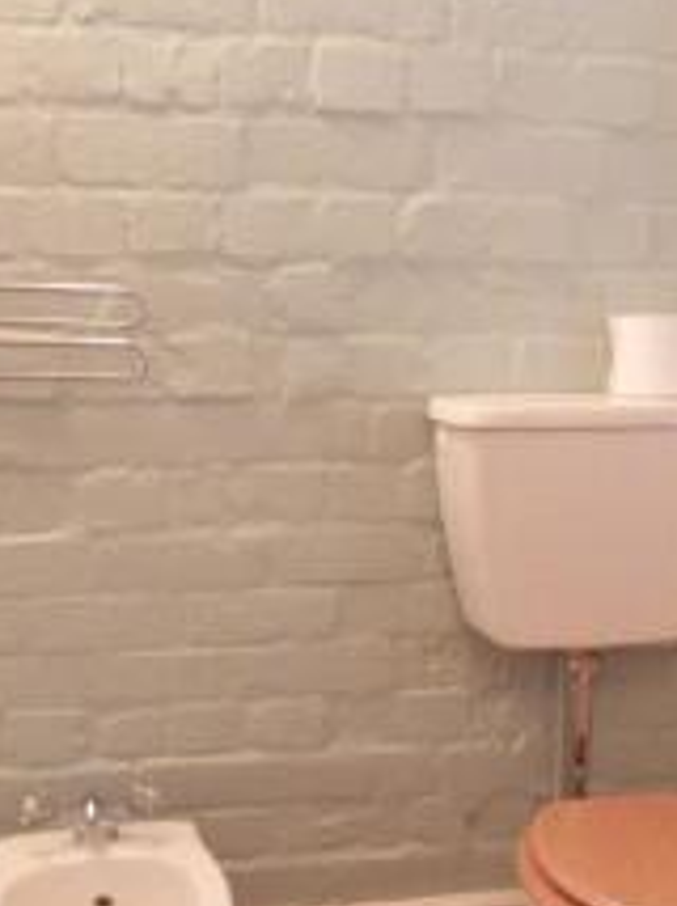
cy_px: 802
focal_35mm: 45
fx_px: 1176
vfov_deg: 39.3
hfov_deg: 31.9
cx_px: 440
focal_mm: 4
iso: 800
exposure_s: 1/45
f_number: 3.1
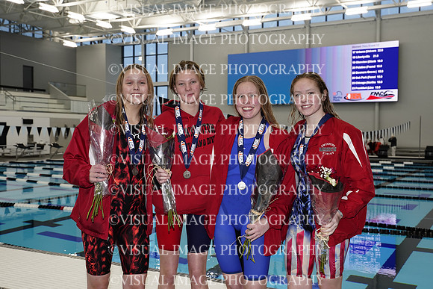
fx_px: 529
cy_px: 144
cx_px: 216
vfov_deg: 30.5
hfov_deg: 44.5
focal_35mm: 44
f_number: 5.6
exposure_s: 1/200
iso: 1600
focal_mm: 44
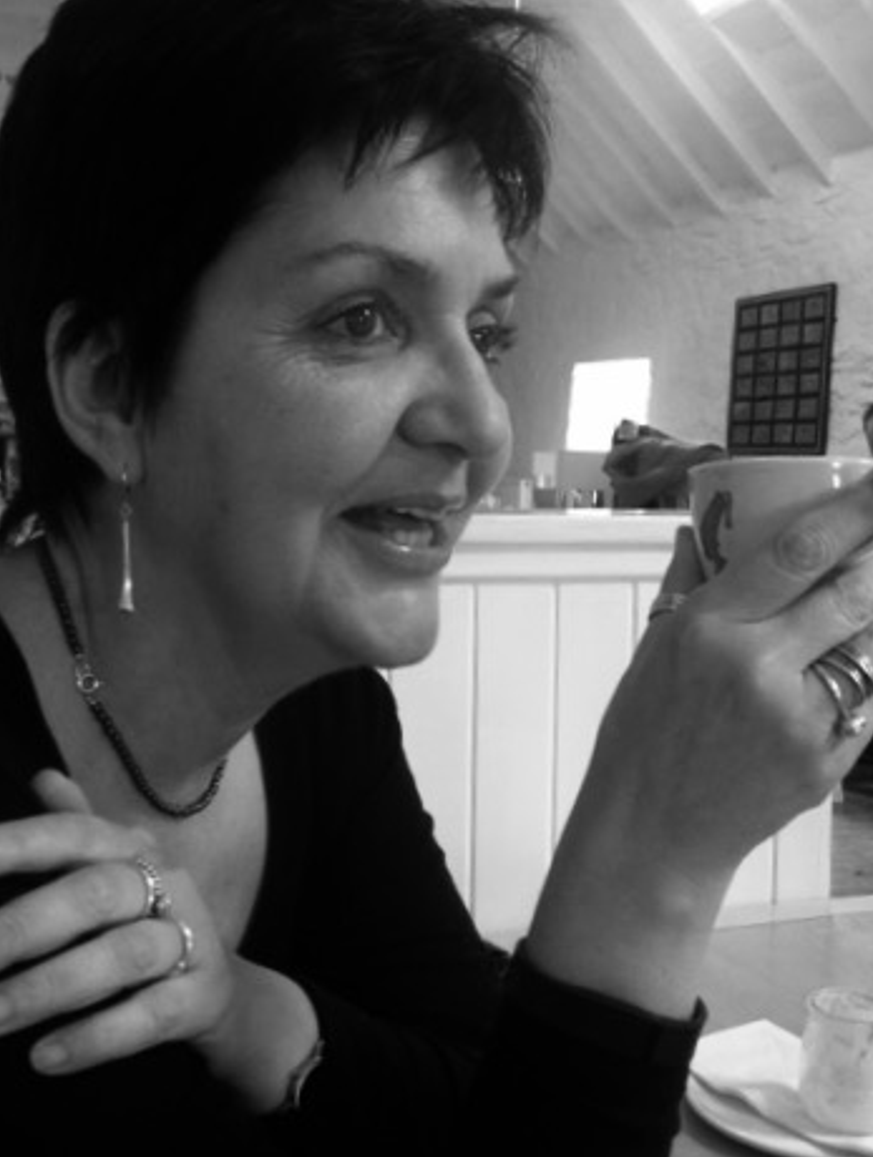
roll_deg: +1.7
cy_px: 551
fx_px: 1206
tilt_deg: -4.3
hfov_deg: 39.8
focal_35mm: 36
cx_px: 410
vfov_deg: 51.2
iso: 50
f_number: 2.4
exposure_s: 1/24
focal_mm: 4.12
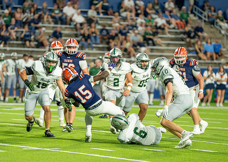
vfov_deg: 5.4
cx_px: 97
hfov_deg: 7.5
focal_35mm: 267
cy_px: 99
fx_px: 1728
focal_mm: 200
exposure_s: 1/1250
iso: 2500
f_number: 2.8
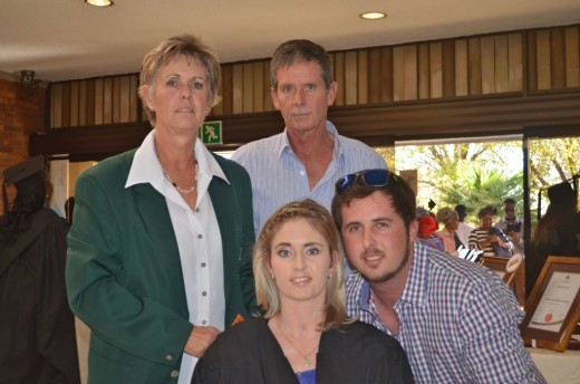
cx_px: 290
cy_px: 192
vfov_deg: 26.3
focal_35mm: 51
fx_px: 820
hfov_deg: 39.0
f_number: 5
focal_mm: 34
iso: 800
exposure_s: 1/60
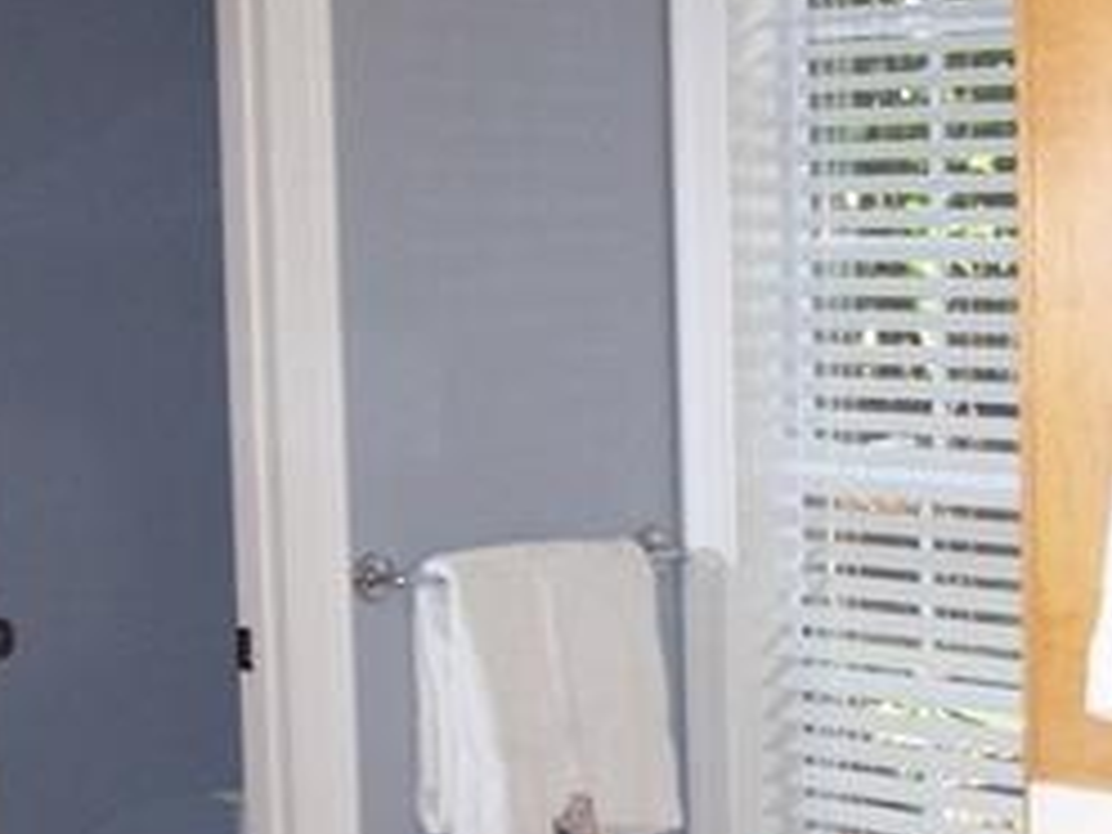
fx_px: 3148
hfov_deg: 20.0
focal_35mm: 98
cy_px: 619
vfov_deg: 15.0
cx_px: 762
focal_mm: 6.3
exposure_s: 1/60
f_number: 2.8
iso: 140
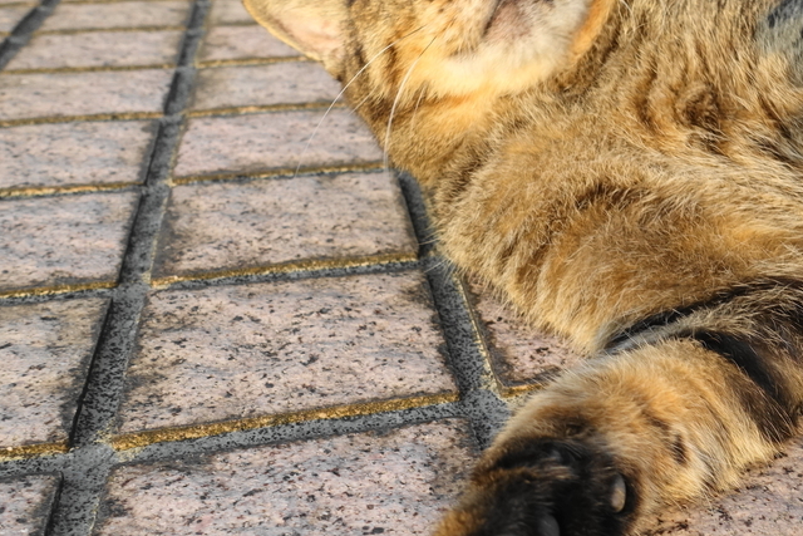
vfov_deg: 29.8
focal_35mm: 45
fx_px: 1004
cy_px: 226
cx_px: 662
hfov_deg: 41.4
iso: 125
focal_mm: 8.8
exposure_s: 1/250
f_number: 4
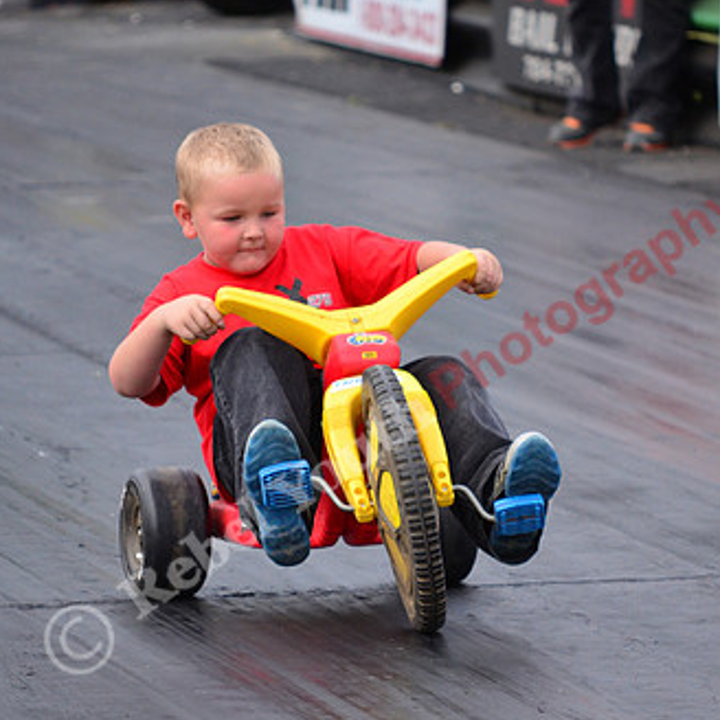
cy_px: 391
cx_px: 470
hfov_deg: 4.7
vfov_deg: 4.7
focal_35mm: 371
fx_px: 8725
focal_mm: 165
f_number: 5.3
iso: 1000
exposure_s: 1/1250
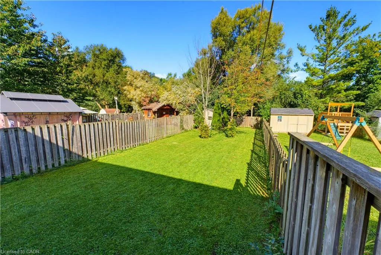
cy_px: 128
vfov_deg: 81.3
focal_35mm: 14
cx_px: 190
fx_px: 148
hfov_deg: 104.2
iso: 500
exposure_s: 1/80
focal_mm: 14
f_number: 11
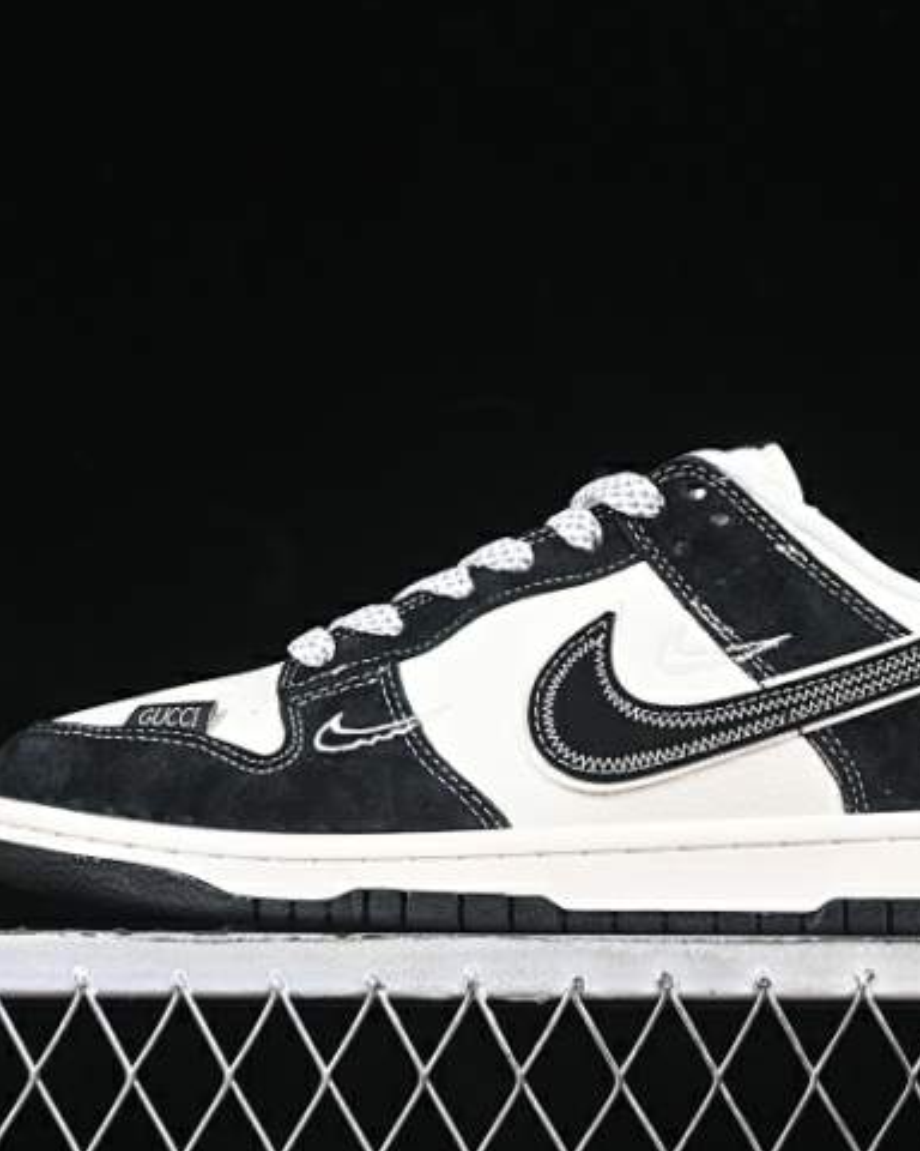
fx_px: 3642
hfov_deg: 14.4
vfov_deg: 17.9
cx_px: 585
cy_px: 573
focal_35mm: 107
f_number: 6.3
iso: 160
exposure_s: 1/60
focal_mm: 50
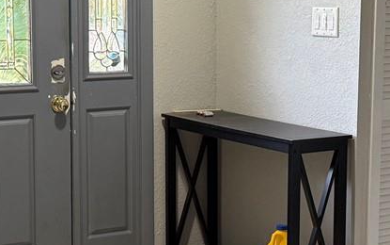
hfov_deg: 21.2
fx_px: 1042
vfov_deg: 13.4
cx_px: 175
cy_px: 130
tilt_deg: -9.3
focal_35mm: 98
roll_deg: -0.4
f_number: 1.78
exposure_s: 1/60
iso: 200
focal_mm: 6.76
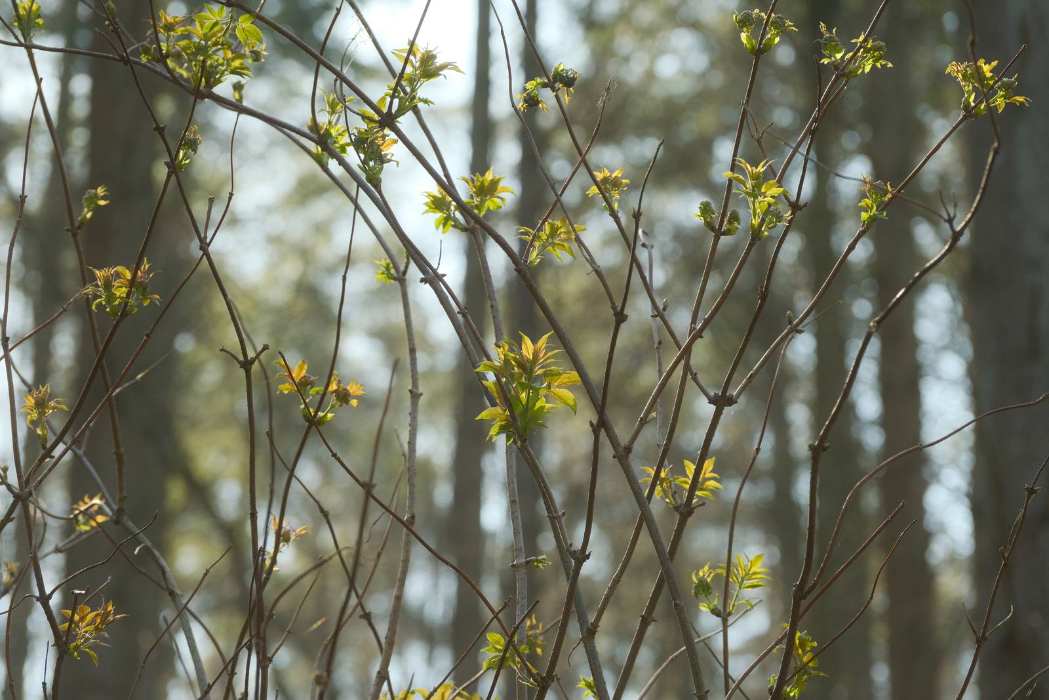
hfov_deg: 13.5
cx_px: 524
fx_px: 4429
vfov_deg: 9.0
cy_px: 350
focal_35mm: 152
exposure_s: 1/300
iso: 1250
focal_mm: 101.6
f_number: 6.4
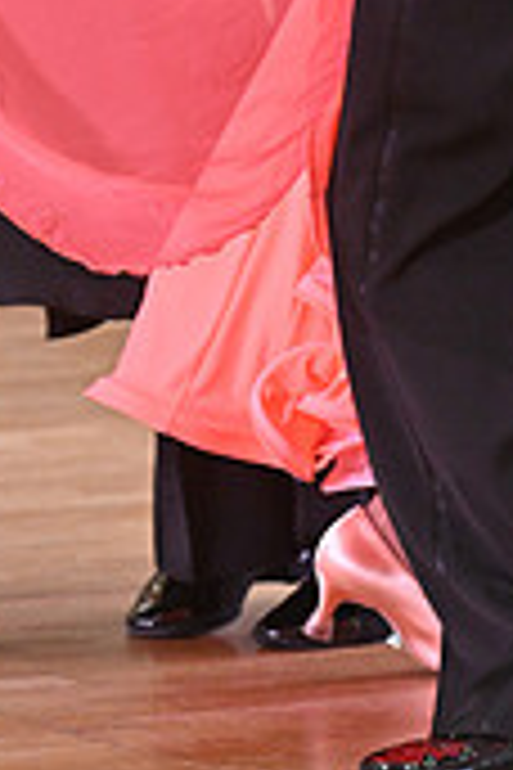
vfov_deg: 3.9
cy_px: -293
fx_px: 11242
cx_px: 551
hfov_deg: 2.6
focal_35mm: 526
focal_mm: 155
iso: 3200
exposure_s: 1/400
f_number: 5
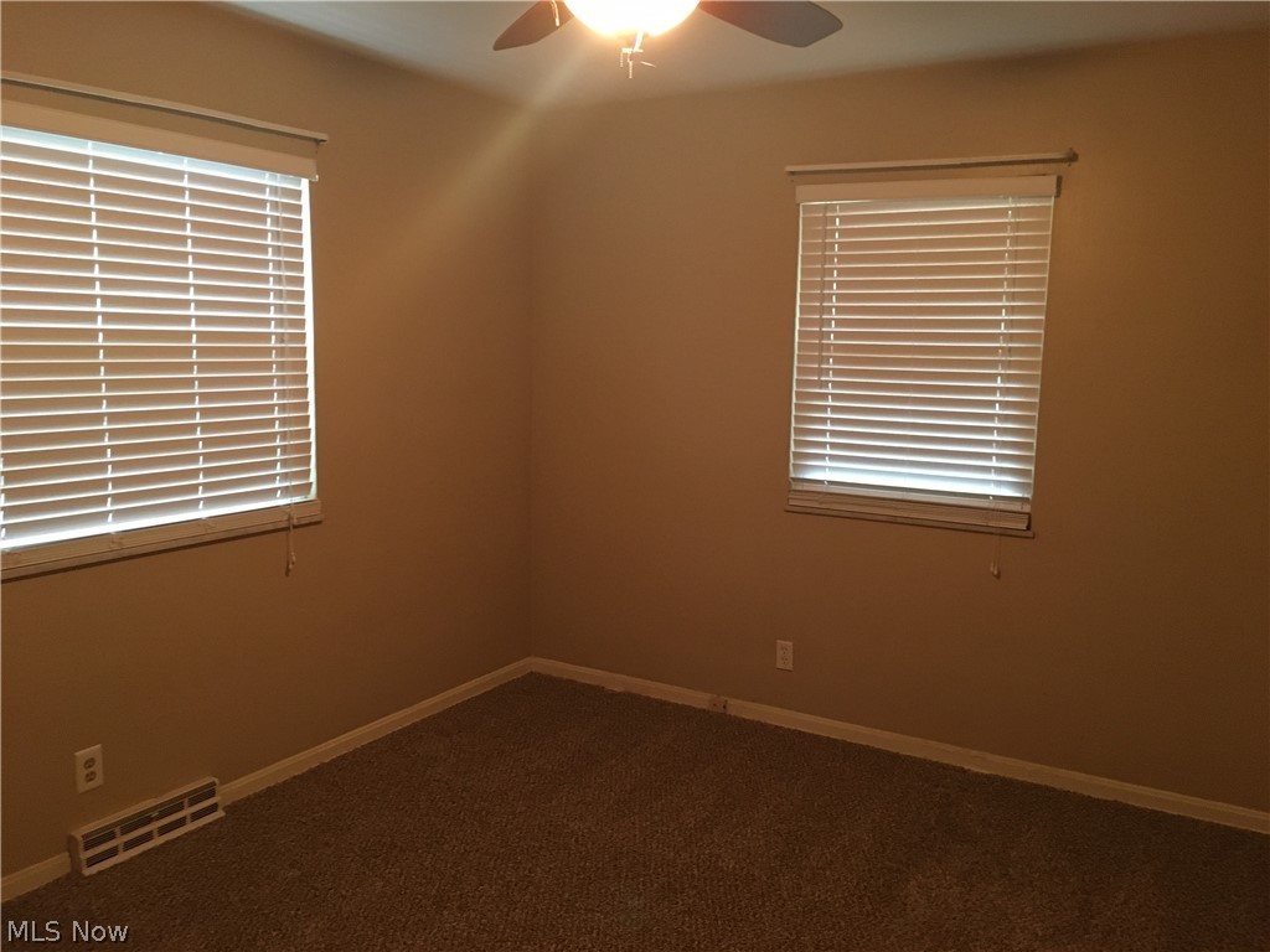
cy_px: 476
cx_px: 635
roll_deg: -1.7
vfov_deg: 48.2
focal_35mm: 29
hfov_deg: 61.7
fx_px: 1064
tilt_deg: -5.0
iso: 200
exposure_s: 1/15
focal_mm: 4.15
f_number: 2.2
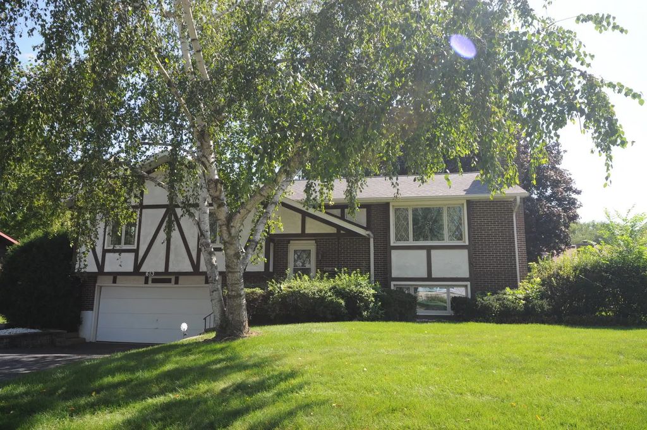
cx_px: 324
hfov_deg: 73.8
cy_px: 215
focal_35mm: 24
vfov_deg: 53.0
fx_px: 431
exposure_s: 1/200
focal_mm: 16
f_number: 7.1
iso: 200
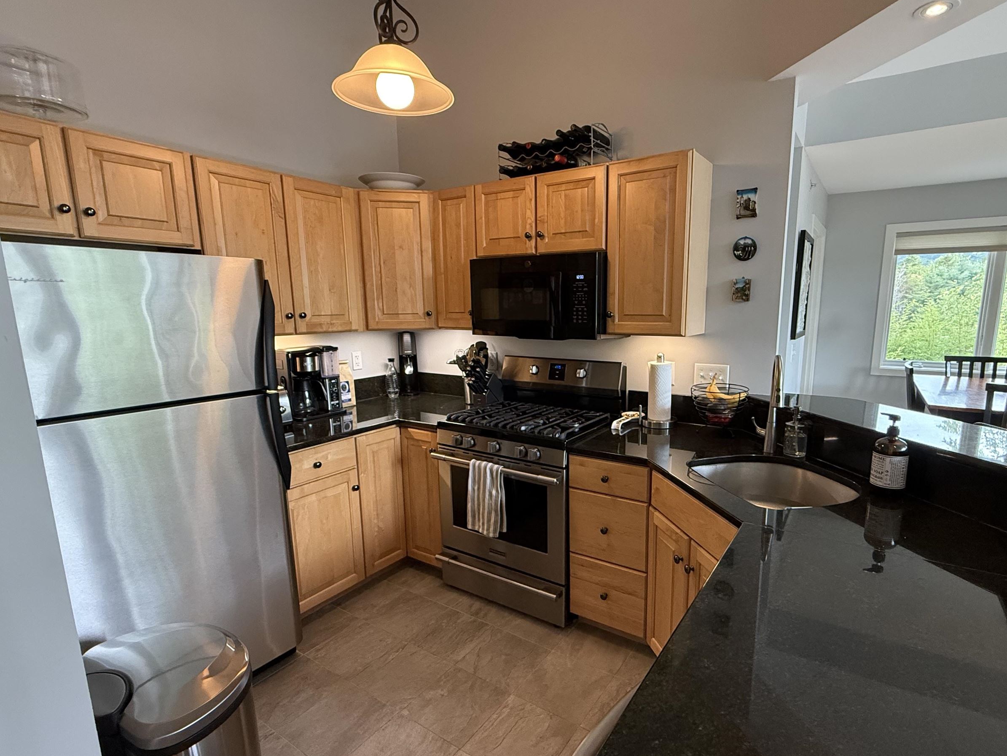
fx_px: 524
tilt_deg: -10.7
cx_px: 546
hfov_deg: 87.6
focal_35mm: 18
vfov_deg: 71.6
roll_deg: +0.6
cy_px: 397
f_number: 2.2
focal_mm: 2.22
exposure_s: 1/60
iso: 400
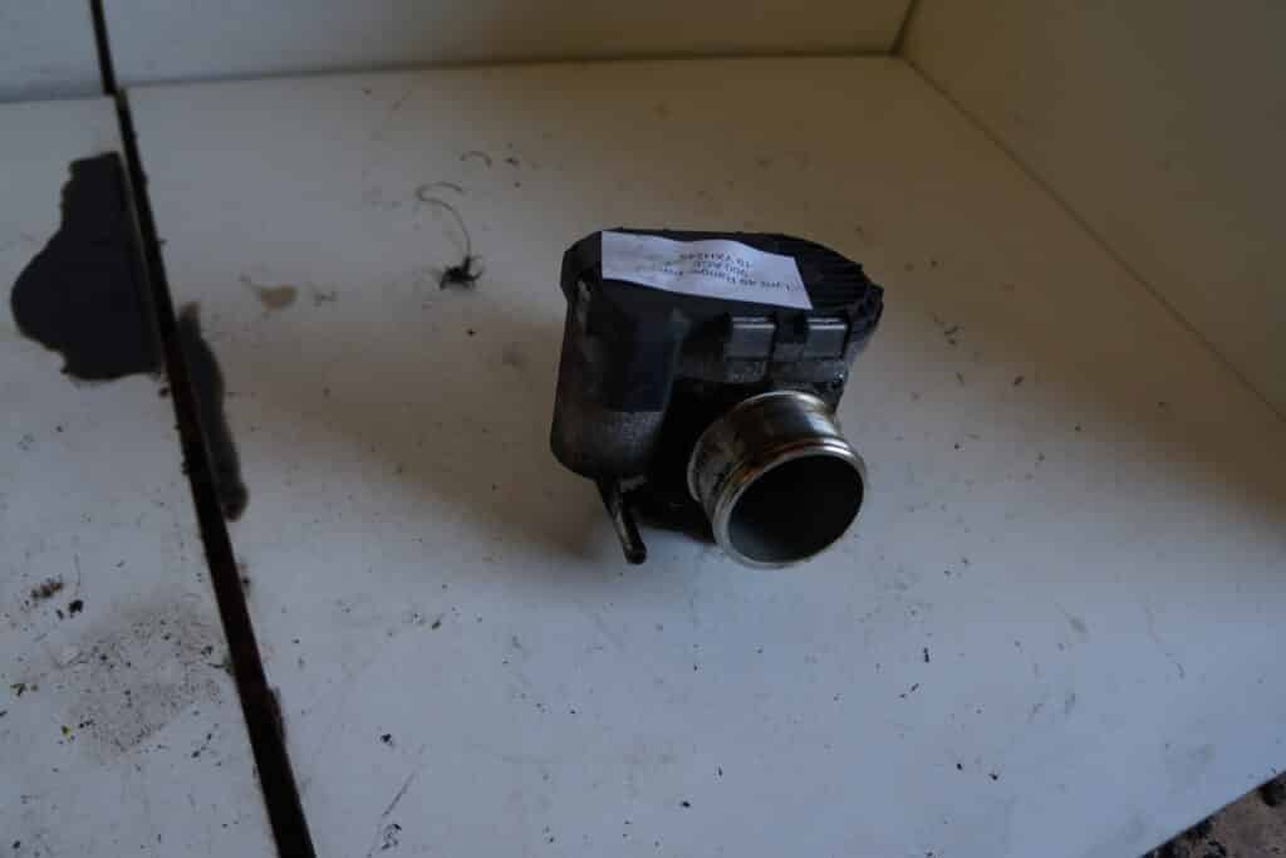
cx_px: 643
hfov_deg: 67.4
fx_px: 965
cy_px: 429
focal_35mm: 27
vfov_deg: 47.9
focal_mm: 18
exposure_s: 1/60
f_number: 3.5
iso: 125
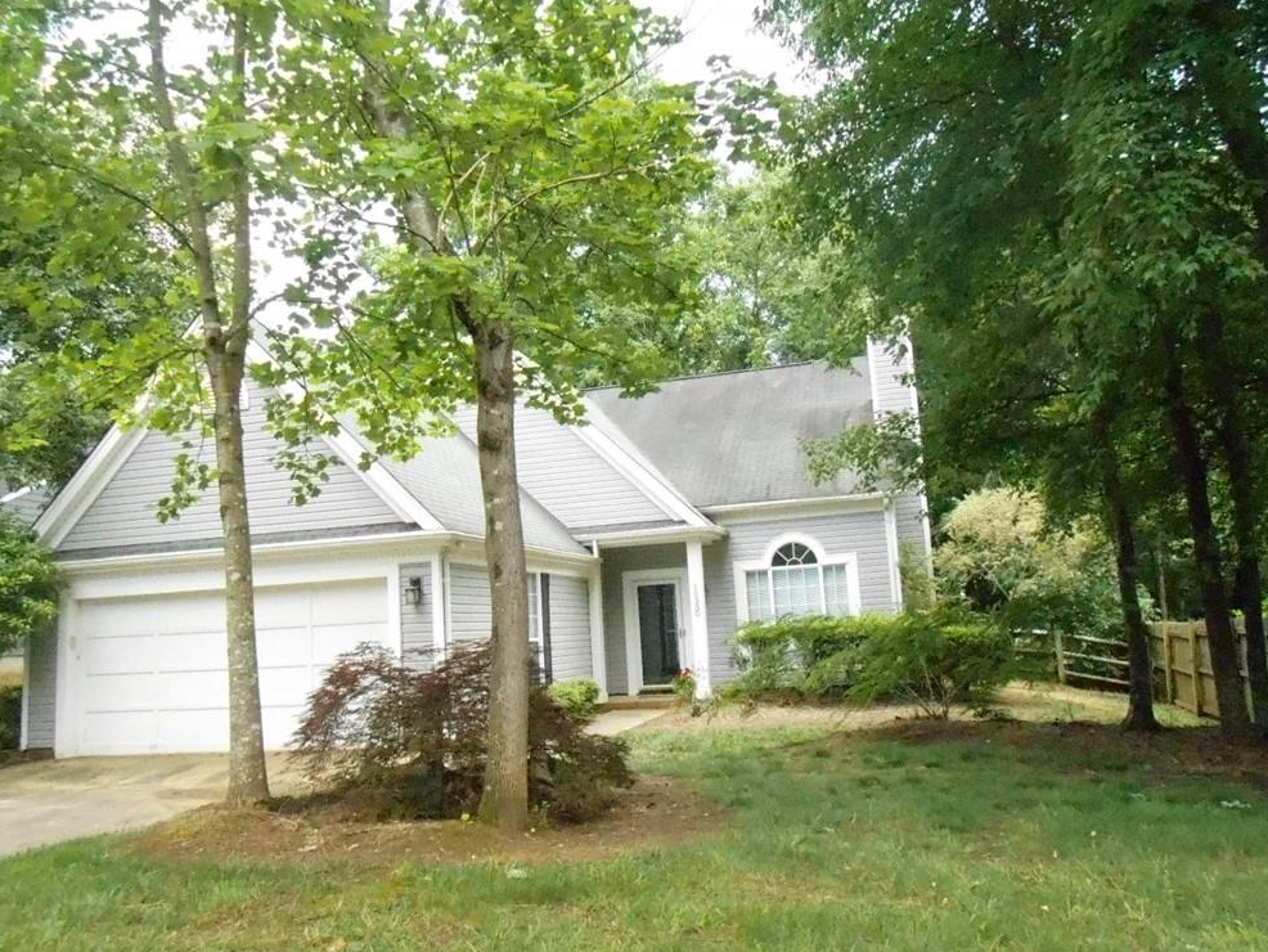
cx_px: 630
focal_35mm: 27
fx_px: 989
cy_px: 481
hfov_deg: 65.3
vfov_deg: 51.4
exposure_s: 1/1500
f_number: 3.5
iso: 1600
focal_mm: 4.6
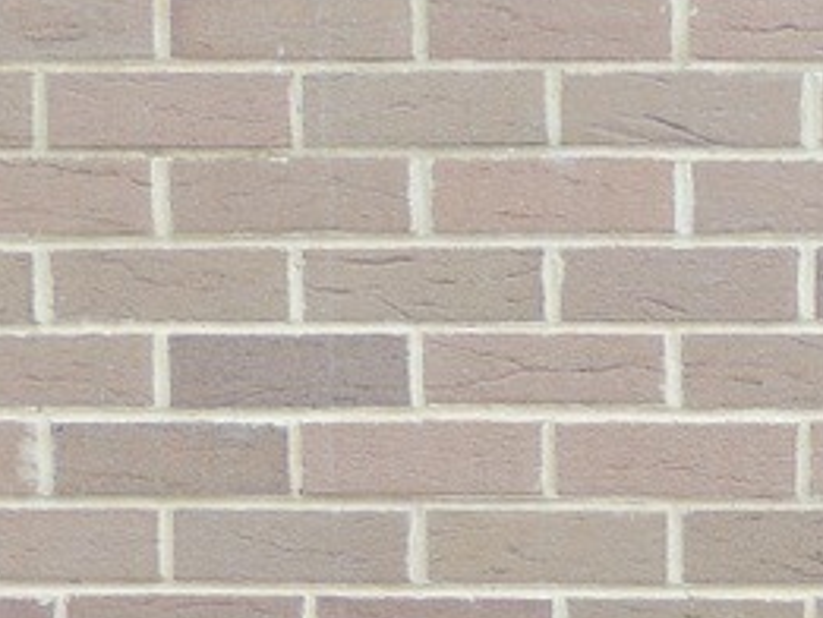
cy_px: 1132
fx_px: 4662
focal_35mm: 196
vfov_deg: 7.4
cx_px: 1082
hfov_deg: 9.9
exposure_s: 1/50
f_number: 3.6
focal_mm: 8.9
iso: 110
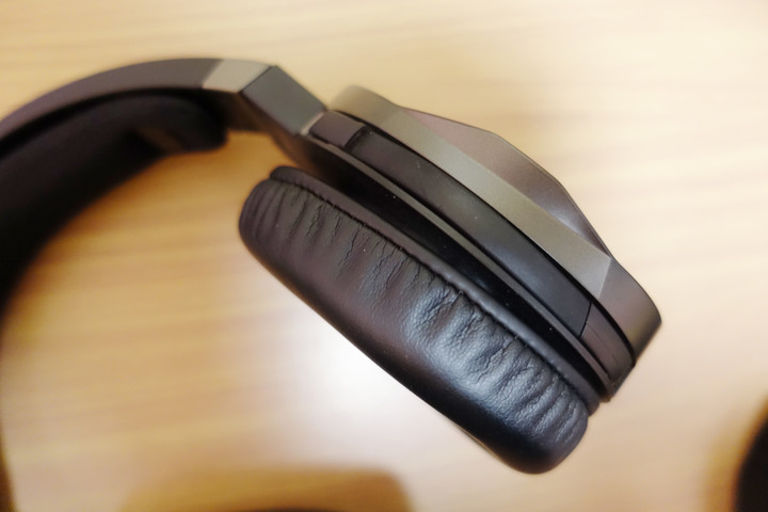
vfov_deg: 53.1
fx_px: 512
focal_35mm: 24
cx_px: 384
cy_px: 256
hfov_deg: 73.7
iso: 640
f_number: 1.8
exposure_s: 1/30
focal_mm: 8.8
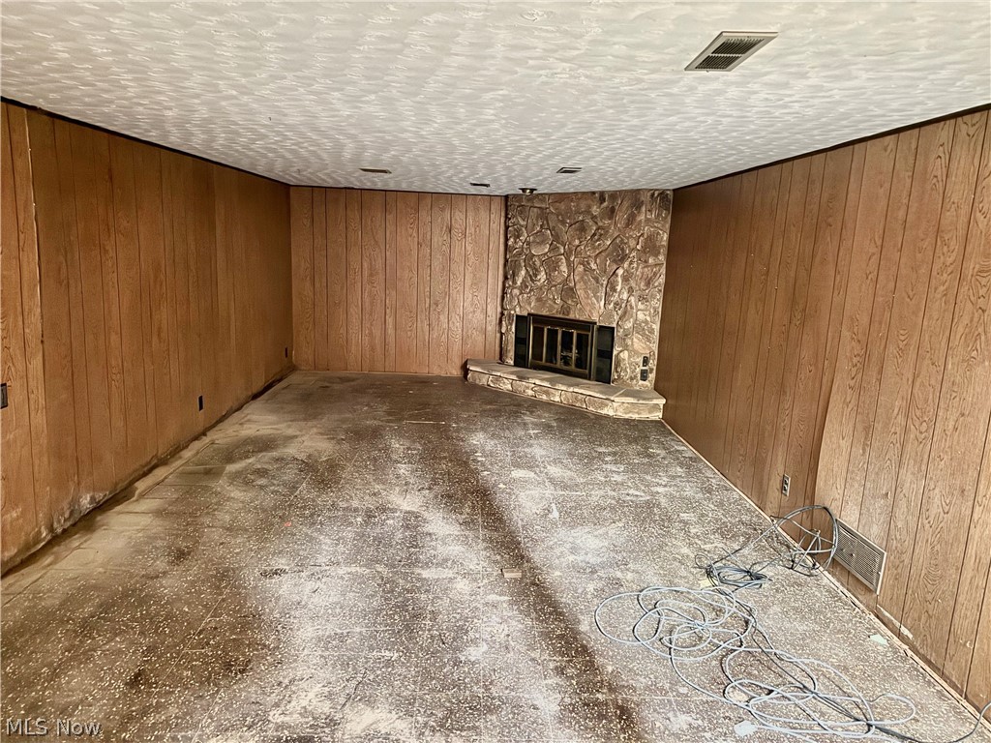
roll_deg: -2.4
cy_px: 372
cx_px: 496
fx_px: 687
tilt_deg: -9.4
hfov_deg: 71.6
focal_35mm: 24
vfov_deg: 56.8
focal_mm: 6.76
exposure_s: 1/17
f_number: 1.78
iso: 1600
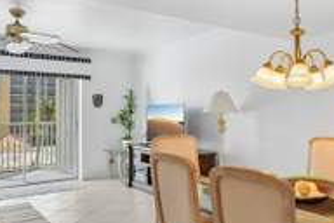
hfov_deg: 53.6
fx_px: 325
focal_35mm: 35
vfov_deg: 37.9
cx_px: 217
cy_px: 109
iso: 400
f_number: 8
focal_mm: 14
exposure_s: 1/30
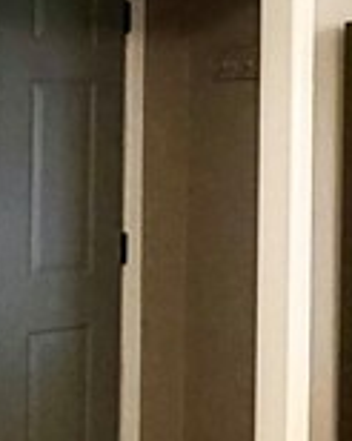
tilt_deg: -0.3
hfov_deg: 15.8
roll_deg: -0.3
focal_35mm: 91
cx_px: 487
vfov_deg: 20.9
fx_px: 1186
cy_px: 123
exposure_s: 1/120
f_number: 2.2
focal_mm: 2.22
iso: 200
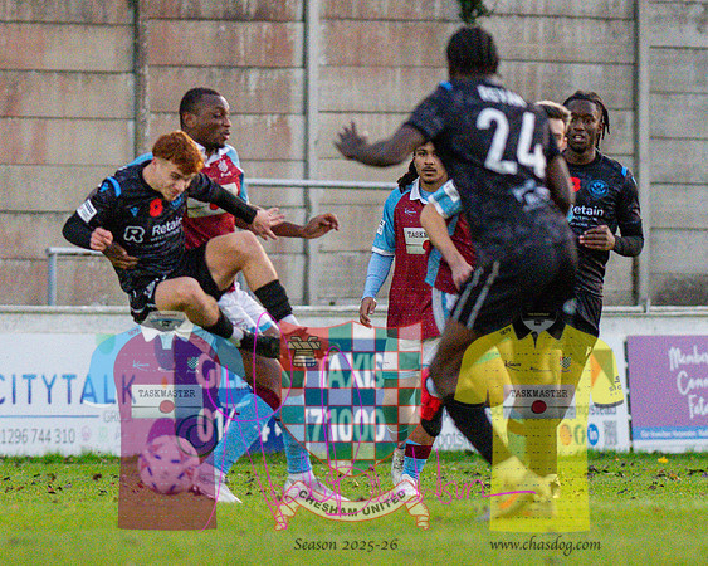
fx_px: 19356
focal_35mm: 924
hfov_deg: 2.1
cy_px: 256
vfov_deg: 1.7
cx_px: 386
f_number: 4
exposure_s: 1/1250
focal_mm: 300
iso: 4000
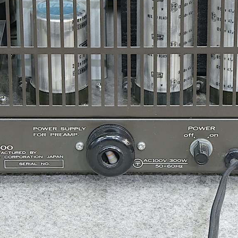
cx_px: 113
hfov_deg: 8.2
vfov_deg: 8.2
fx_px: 1657
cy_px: 132
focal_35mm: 213
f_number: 5.4
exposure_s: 1/3.2
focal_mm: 25.6
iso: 200
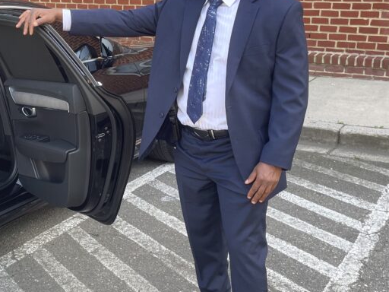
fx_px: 584
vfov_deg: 28.0
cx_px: 80
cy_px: 136
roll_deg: +2.3
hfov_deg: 35.7
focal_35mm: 52
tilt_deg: -15.8
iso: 32
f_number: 1.6
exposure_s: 1/121
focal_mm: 4.2
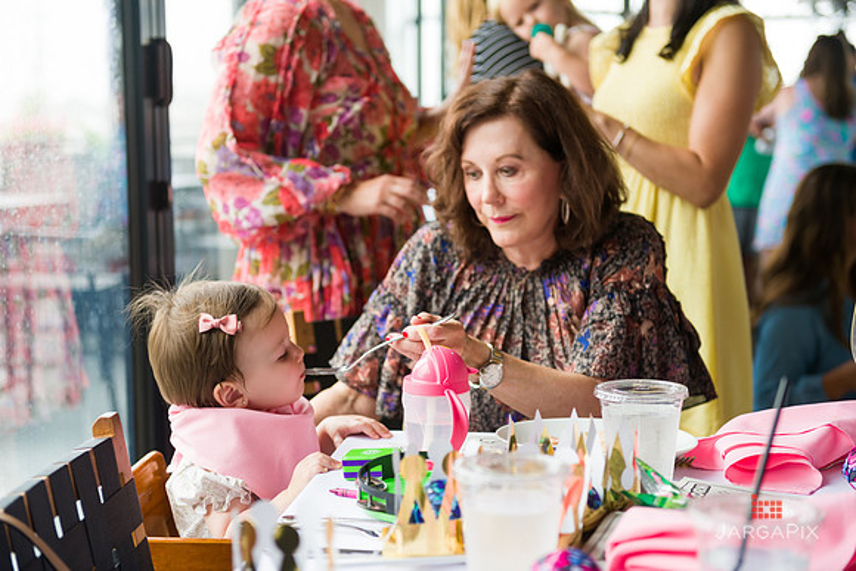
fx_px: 1427
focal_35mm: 60
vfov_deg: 22.6
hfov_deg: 33.4
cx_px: 428
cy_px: 286
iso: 400
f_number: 3.2
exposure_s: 1/250
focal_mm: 60
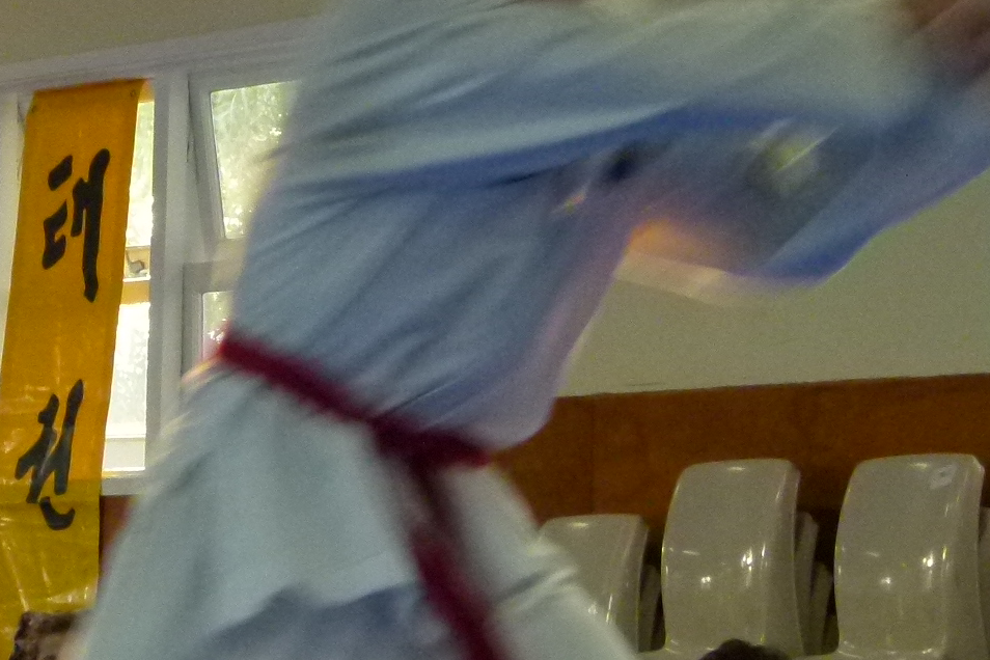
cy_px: 388
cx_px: -104
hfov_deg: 10.9
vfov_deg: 7.3
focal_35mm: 187
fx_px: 5142
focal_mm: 12.1
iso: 400
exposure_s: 1/40
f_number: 3.3
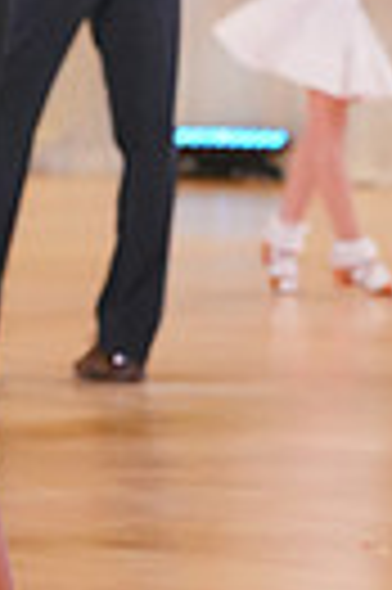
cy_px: -261
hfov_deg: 2.8
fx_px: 7991
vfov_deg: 4.2
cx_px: -20
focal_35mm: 488
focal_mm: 110
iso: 4000
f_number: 5.6
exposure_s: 1/400
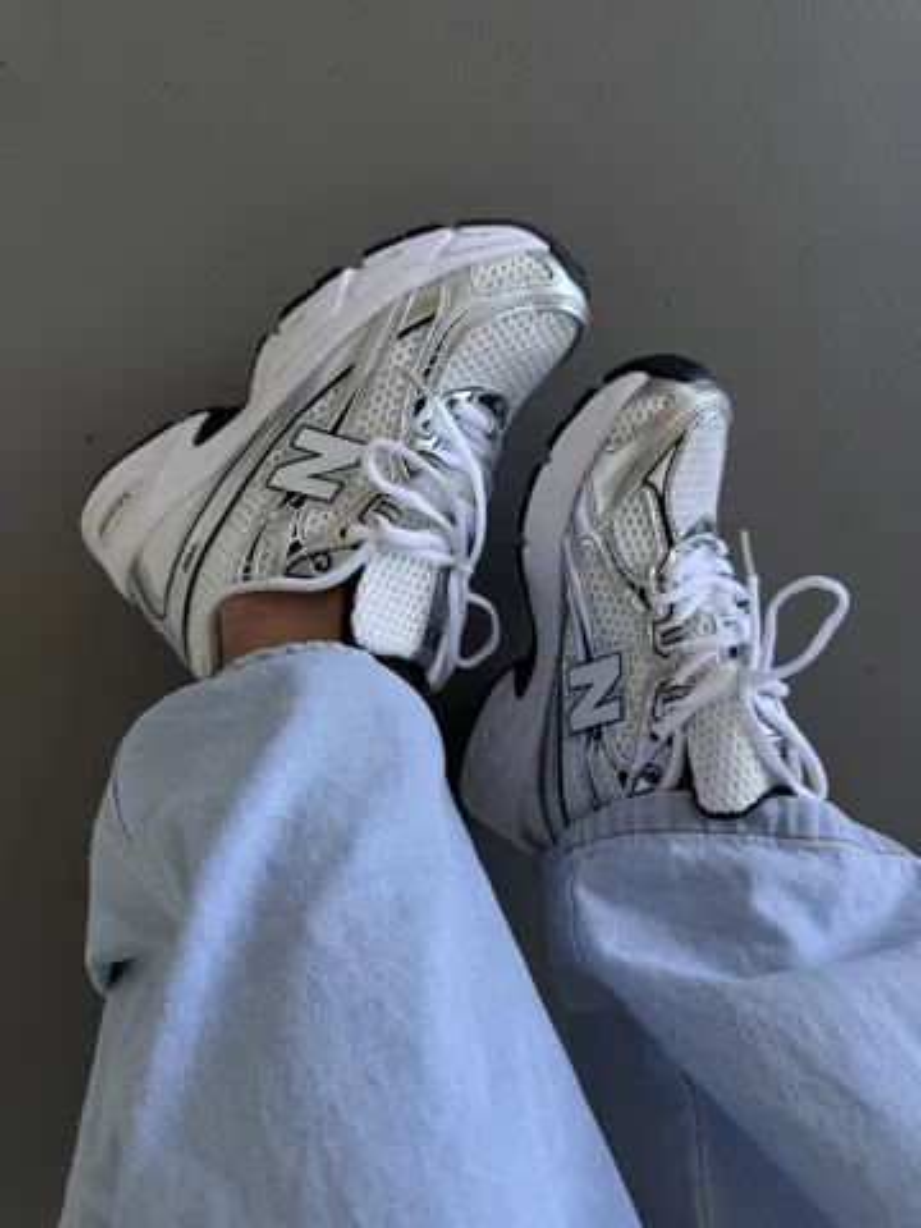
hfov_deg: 56.8
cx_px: 460
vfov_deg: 71.6
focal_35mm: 24
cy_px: 614
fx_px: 851
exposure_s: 1/189
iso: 64
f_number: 1.78
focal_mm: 6.76
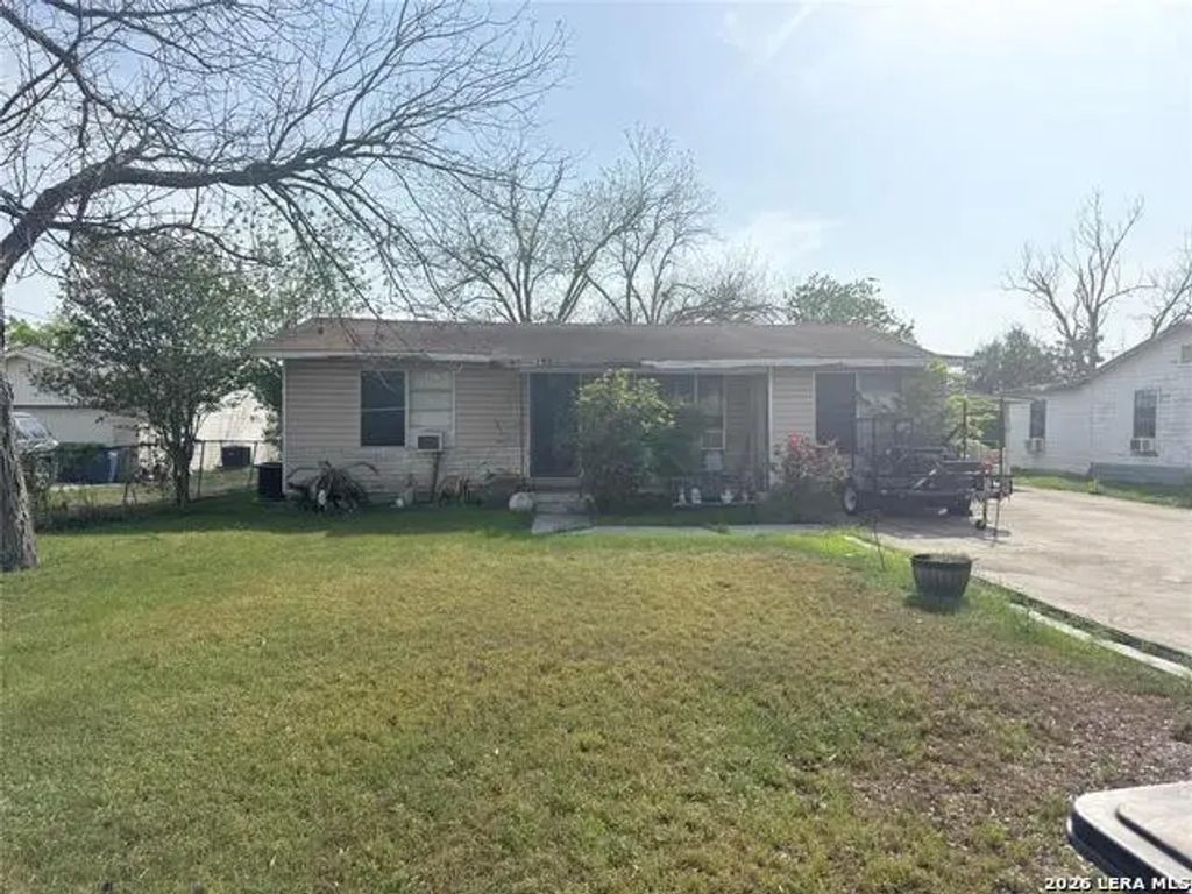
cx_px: 596
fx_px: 826
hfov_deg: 71.6
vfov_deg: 56.8
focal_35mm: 24
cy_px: 447
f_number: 1.78
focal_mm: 6.76
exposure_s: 1/12346
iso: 80
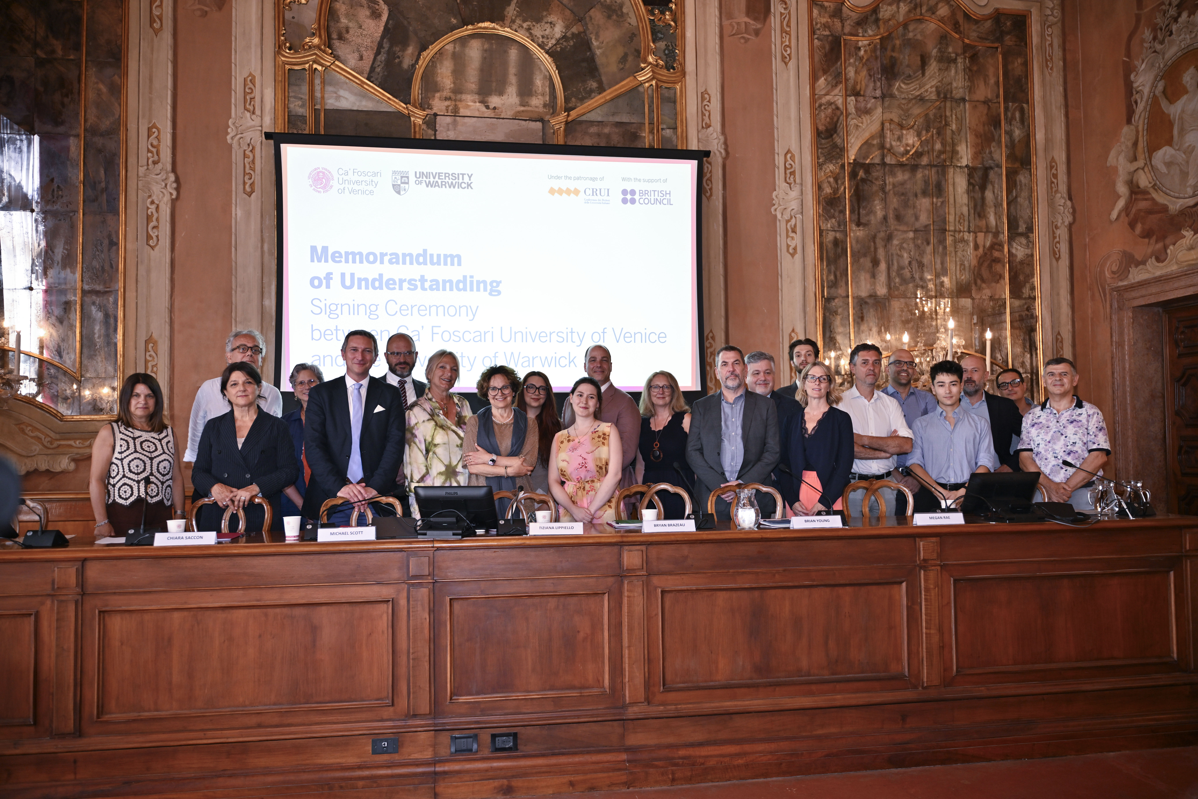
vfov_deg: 46.4
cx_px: 599
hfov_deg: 65.5
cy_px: 400
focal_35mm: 28
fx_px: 932
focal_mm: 28
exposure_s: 1/80
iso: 320
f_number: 2.8
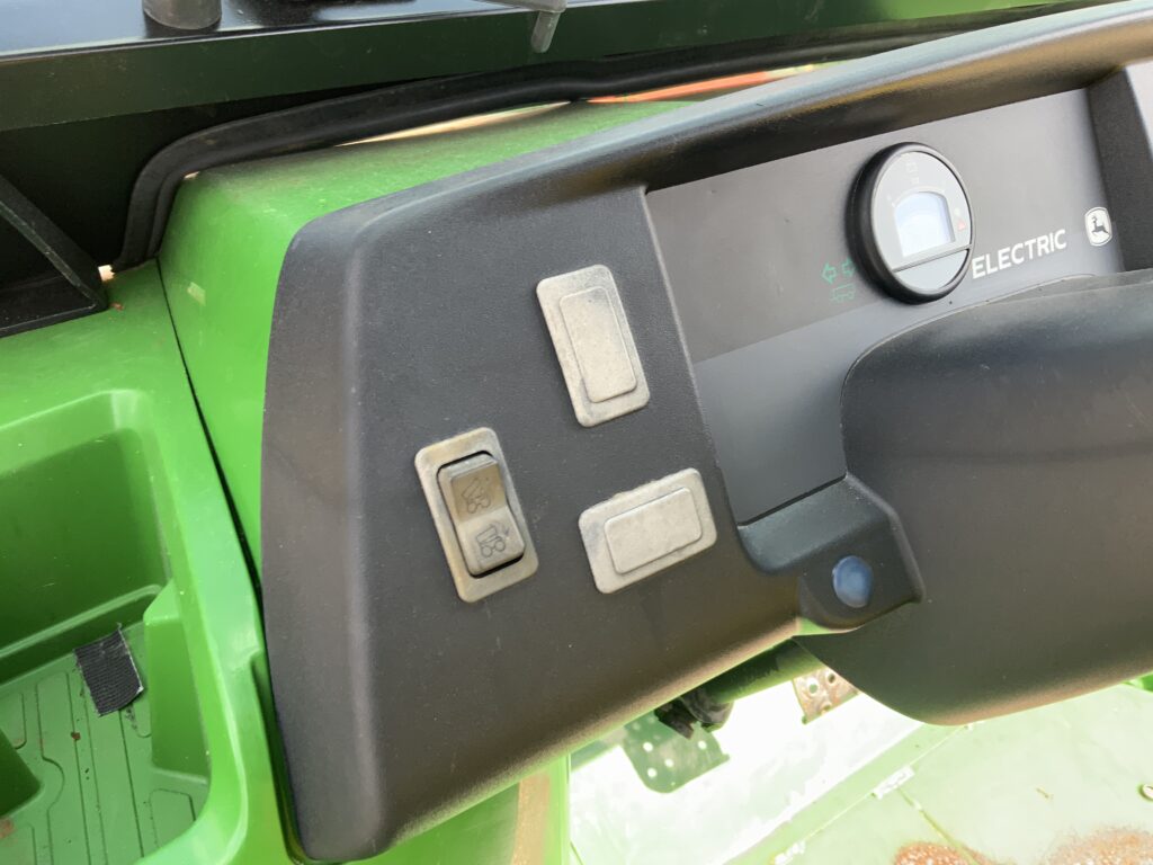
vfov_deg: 48.2
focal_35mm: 29
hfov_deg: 61.7
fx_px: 966
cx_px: 576
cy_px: 432
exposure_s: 1/137
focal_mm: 3
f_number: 1.8
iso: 16
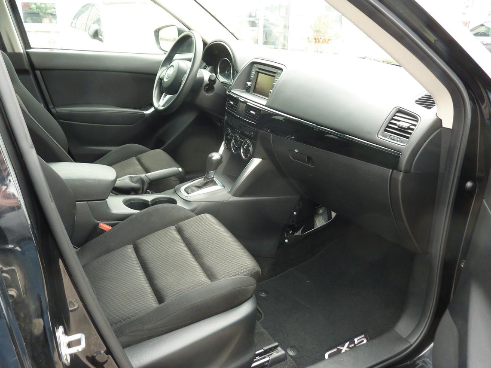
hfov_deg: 63.4
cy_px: 172
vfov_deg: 49.7
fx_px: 397
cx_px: 243
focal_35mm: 28
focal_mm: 4.1
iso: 100
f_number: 3.3
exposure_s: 1/30
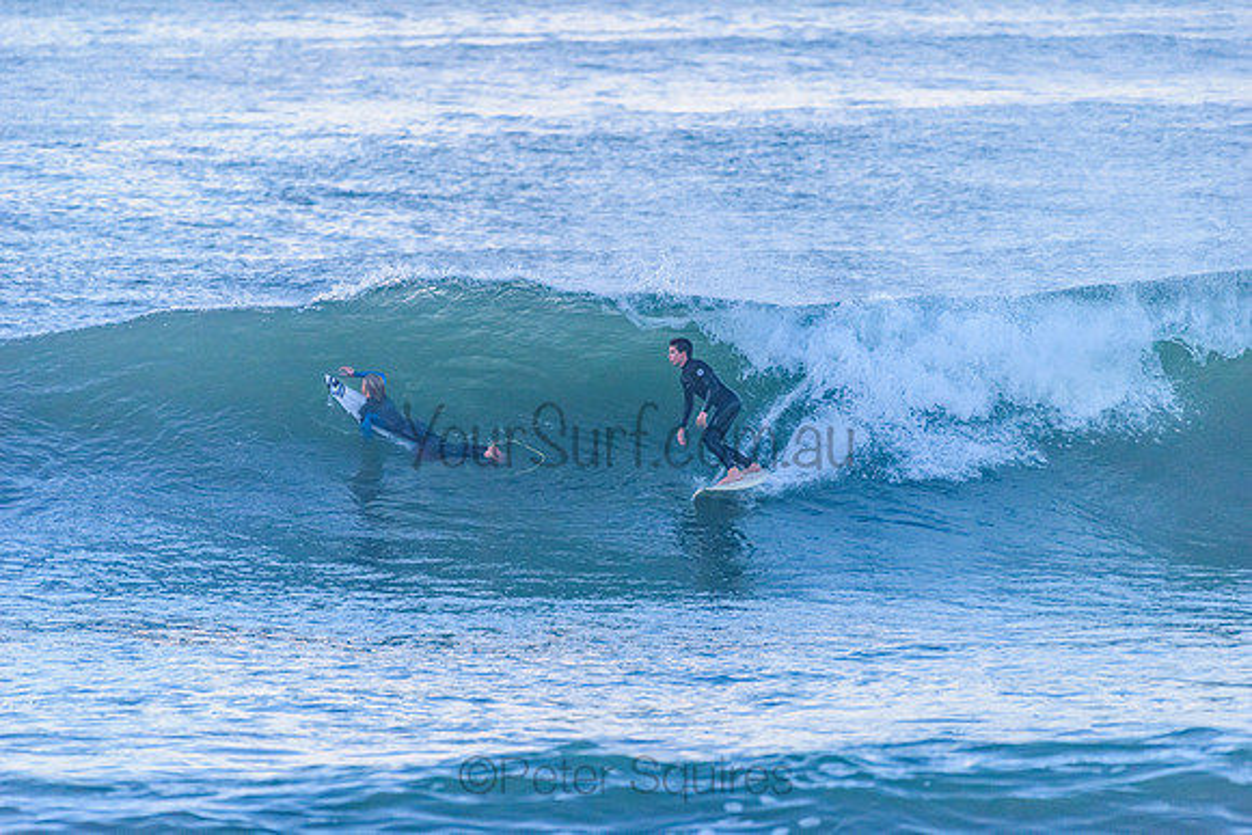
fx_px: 17392
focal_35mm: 500
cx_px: 626
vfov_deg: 2.8
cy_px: 418
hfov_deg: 4.1
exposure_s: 1/2000
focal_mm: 500
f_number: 5.6
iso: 1400
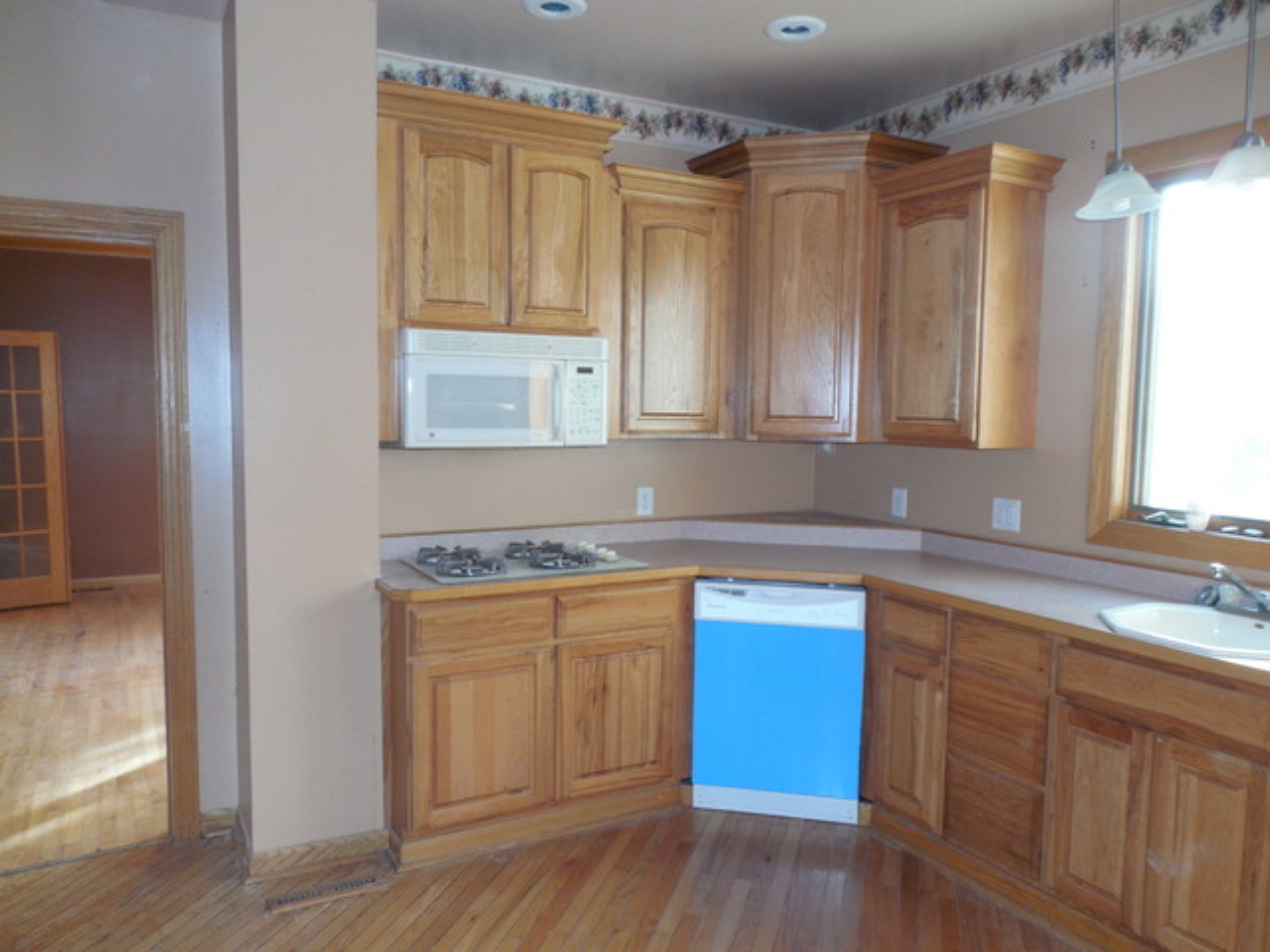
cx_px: 635
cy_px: 476
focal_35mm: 25
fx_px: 917
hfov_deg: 69.4
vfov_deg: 54.9
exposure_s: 1/25
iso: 220
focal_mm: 4.5
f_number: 3.3
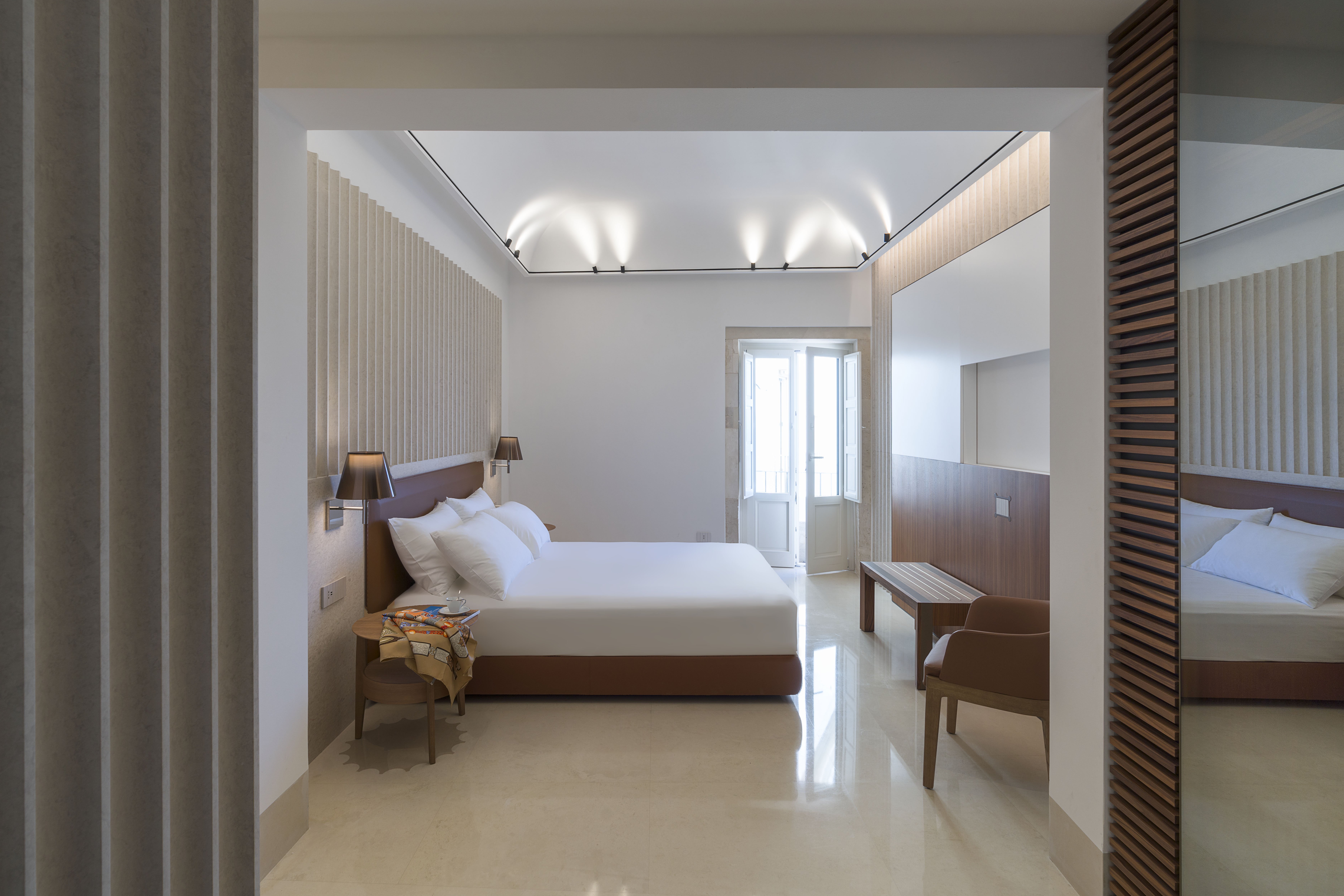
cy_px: 423
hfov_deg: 93.2
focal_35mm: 17
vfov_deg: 70.4
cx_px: 704
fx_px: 635
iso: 100
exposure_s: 1/6
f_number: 11
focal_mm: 16
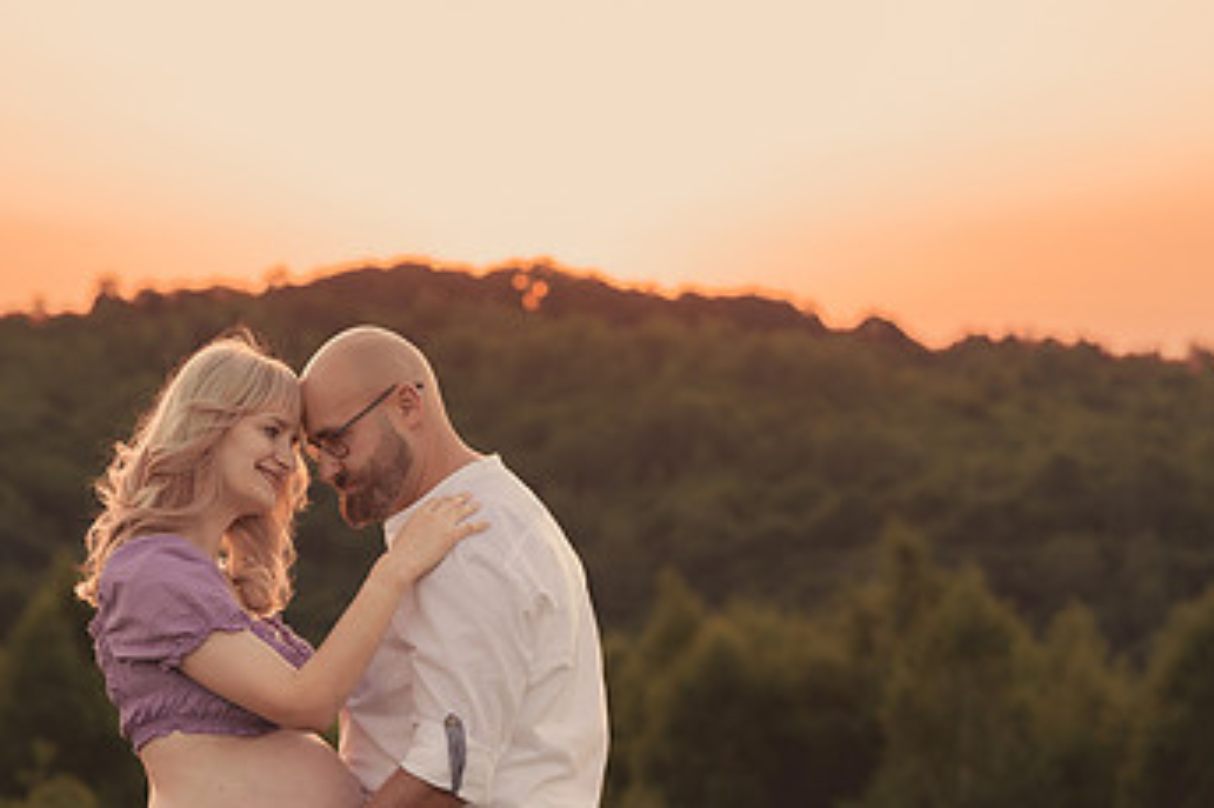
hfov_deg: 12.7
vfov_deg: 8.4
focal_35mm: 162
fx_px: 5460
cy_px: 675
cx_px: 832
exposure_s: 1/500
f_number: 4
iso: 400
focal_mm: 85
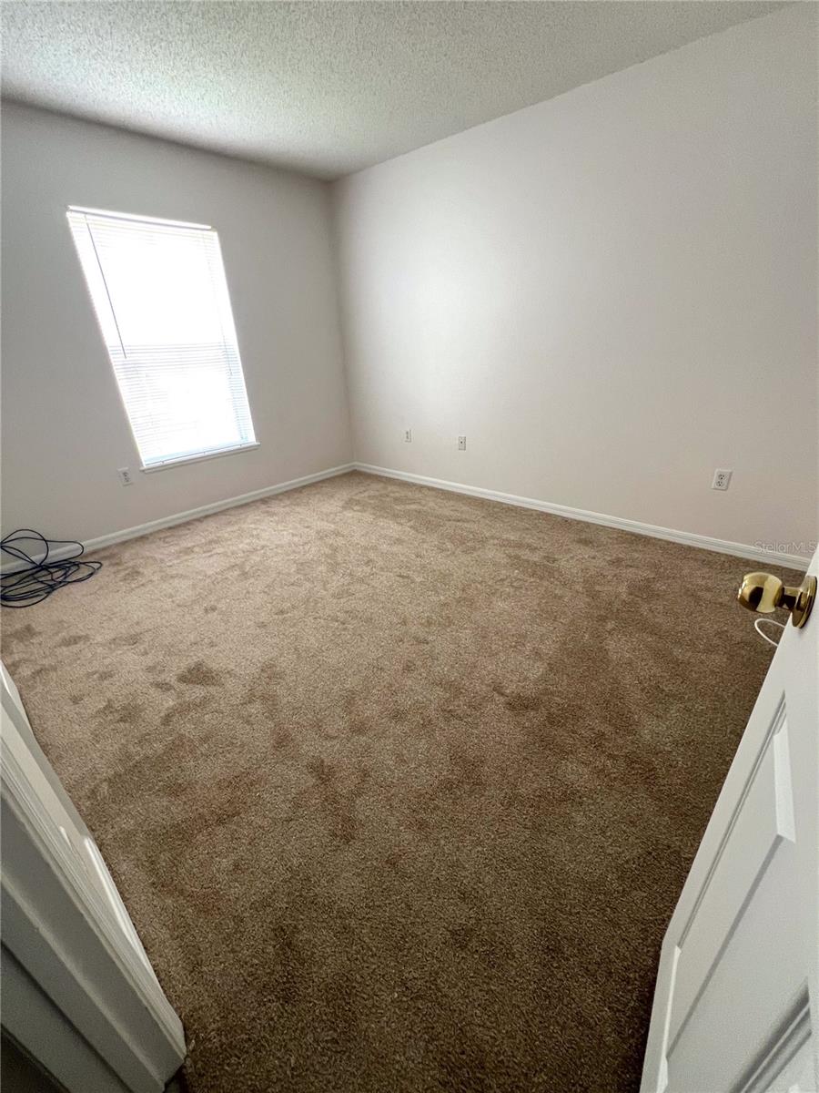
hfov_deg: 89.9
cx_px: 410
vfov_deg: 106.2
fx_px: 410
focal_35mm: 13
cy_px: 546
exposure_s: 1/100
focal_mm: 1.57
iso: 160
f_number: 1.8
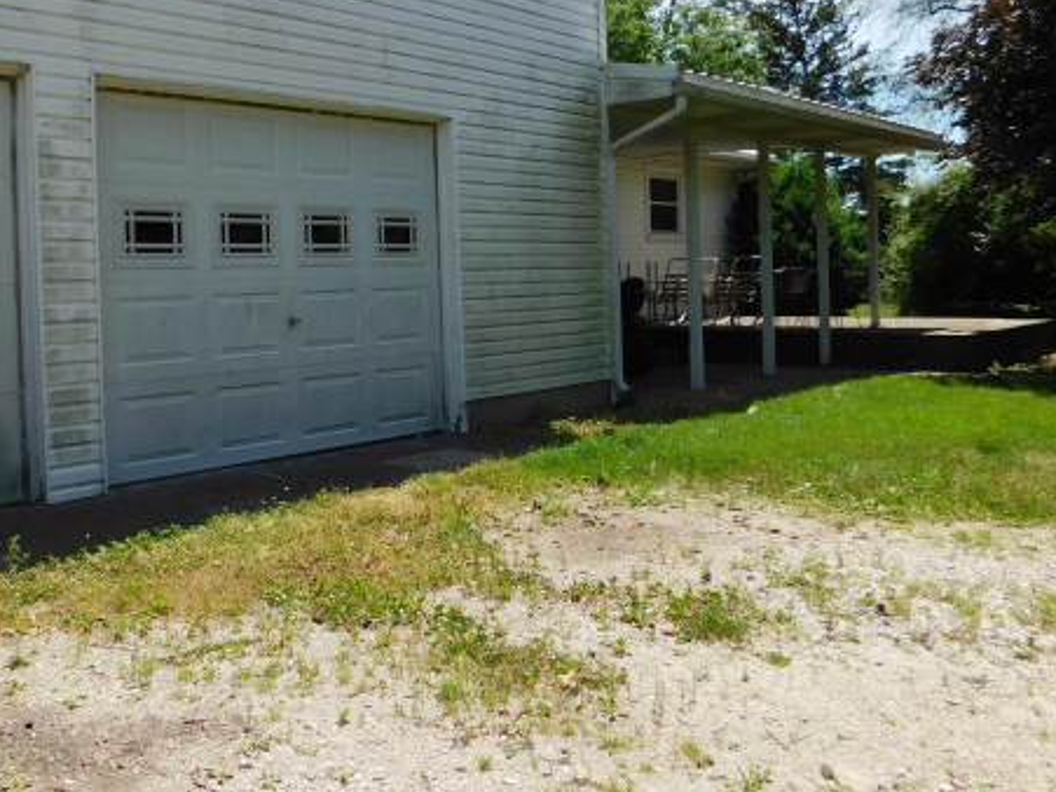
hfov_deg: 52.4
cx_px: 310
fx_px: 1037
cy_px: 293
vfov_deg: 41.4
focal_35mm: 34
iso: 125
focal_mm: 4
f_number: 3
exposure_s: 1/1250
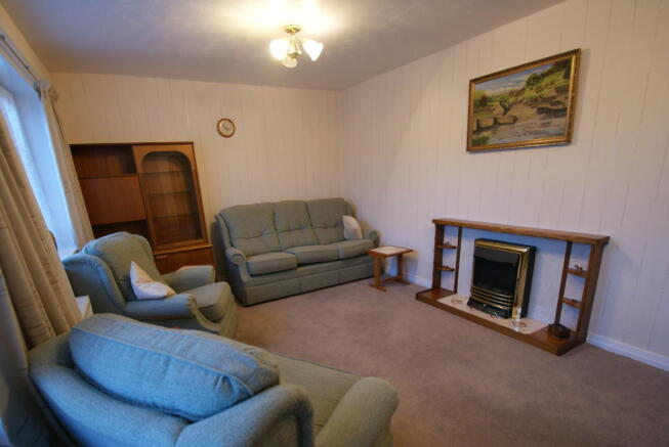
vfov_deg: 72.2
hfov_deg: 94.9
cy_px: 224
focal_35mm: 16
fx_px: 307
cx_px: 334
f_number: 3.5
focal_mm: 11
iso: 400
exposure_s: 1/20
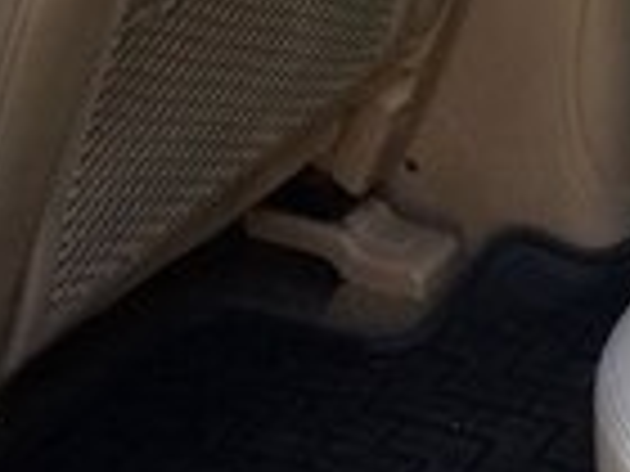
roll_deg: -1.5
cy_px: -335
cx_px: 1026
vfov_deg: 10.3
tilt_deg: -21.9
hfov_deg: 13.3
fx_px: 2493
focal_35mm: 137
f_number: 2.2
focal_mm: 4.15
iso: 32
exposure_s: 1/33
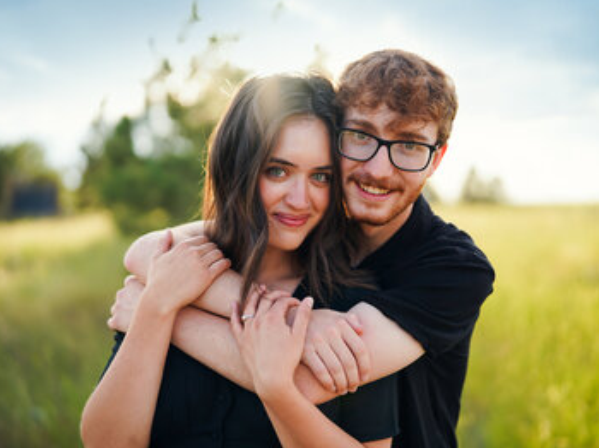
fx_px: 951
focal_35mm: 55
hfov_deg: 35.0
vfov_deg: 26.5
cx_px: 308
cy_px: 225
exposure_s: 1/1600
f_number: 1.4
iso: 125
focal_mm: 50
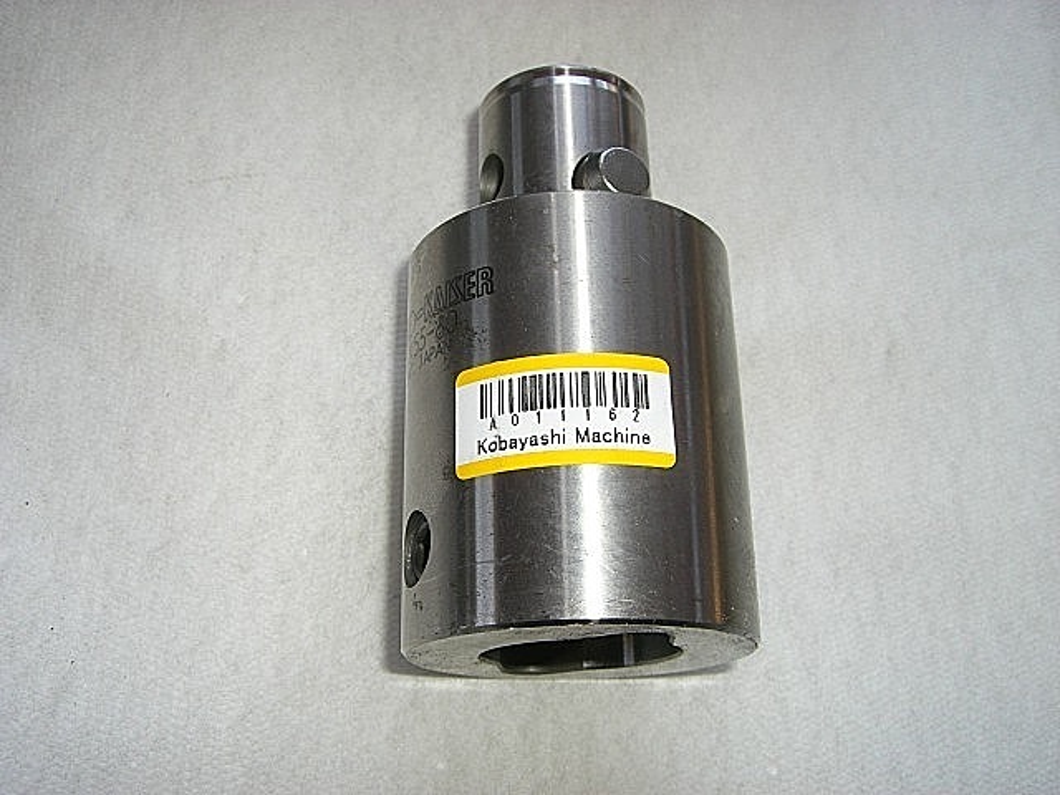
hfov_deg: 49.0
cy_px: 398
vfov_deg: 37.7
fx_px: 1164
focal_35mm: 38
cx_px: 530
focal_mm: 6.2
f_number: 4.3
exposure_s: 1/125
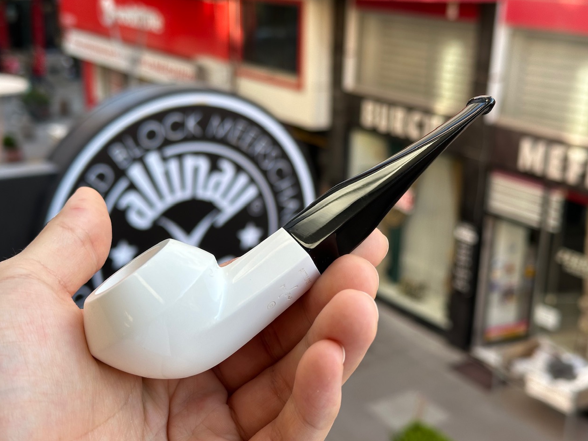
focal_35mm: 49
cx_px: 290
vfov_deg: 29.7
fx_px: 832
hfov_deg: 38.9
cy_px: 222
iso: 64
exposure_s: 1/363
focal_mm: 6.86
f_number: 1.78
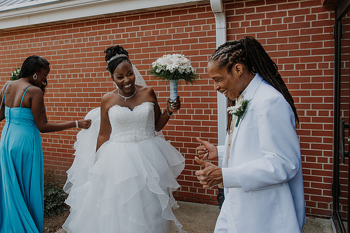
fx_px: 317
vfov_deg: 40.3
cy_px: 101
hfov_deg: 57.5
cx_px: 146
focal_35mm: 33
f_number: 8
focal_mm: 28
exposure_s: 1/250
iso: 400
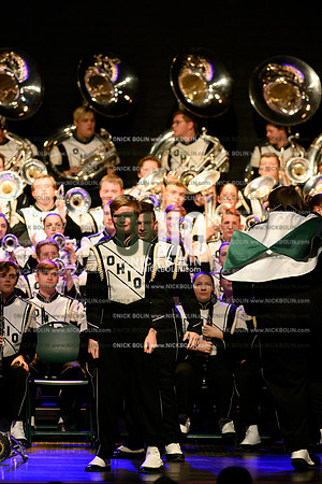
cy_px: 242
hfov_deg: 4.6
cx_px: 161
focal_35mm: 300
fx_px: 4025
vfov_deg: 6.9
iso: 6400
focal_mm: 300
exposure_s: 1/500
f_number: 4
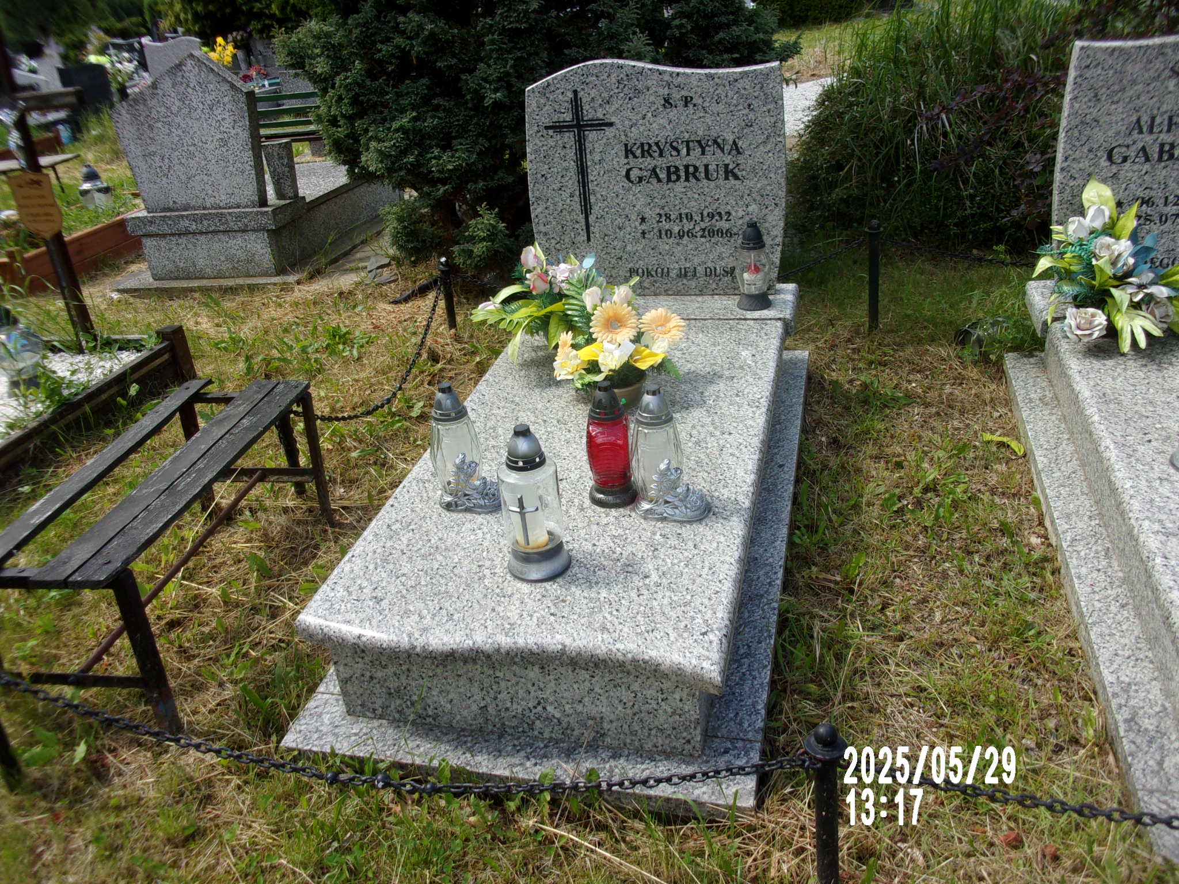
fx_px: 954
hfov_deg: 63.4
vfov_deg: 49.7
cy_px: 442
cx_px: 590
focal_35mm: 28
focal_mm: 5.1
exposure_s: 1/220
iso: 80
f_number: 3.9
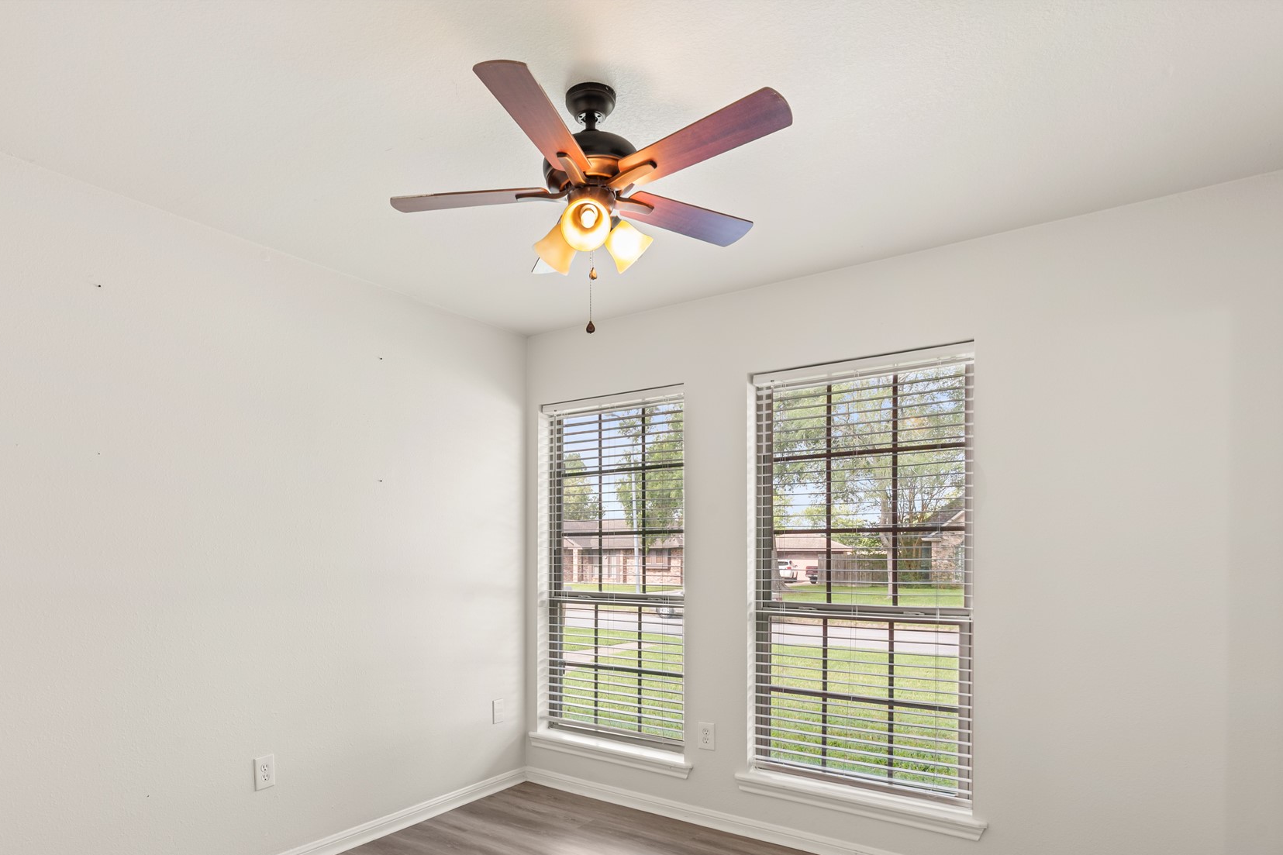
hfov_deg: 80.7
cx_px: 545
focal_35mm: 21
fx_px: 748
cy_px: 560
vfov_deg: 58.3
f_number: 11
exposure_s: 1/2.5
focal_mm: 16
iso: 200
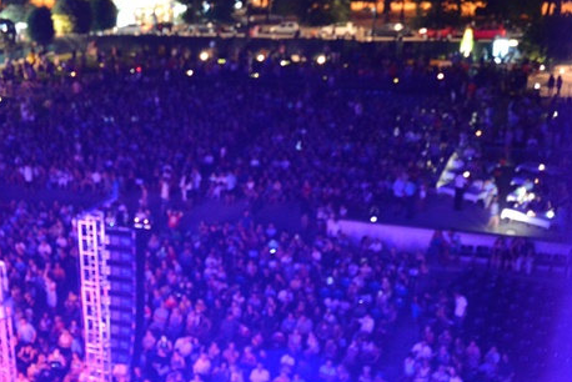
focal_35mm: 57
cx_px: 131
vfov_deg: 23.5
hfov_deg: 34.2
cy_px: 293
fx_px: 906
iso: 5000
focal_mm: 29
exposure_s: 1/13
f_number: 3.8
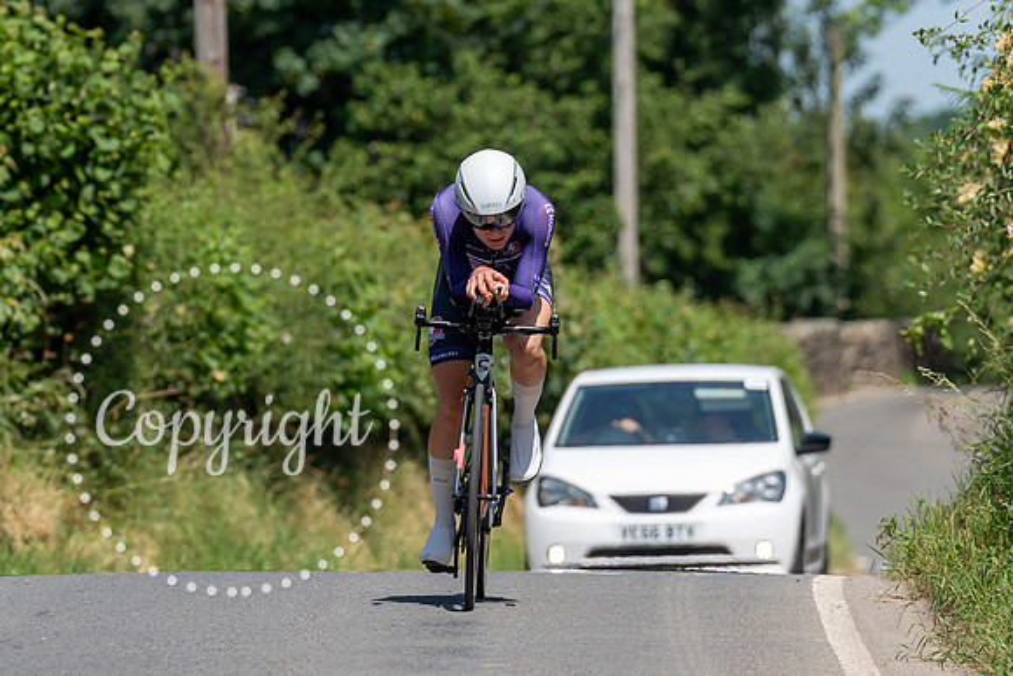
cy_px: 340
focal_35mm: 474
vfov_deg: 2.9
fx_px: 13340
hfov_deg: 4.3
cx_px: 456
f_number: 4
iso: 125
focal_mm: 200
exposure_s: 1/1000
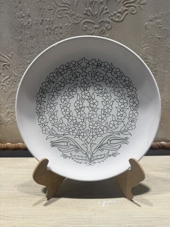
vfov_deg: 71.6
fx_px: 157
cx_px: 85
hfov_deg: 56.8
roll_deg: +2.4
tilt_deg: -16.4
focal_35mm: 24
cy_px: 114
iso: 80
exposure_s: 1/433
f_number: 1.78
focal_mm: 6.76
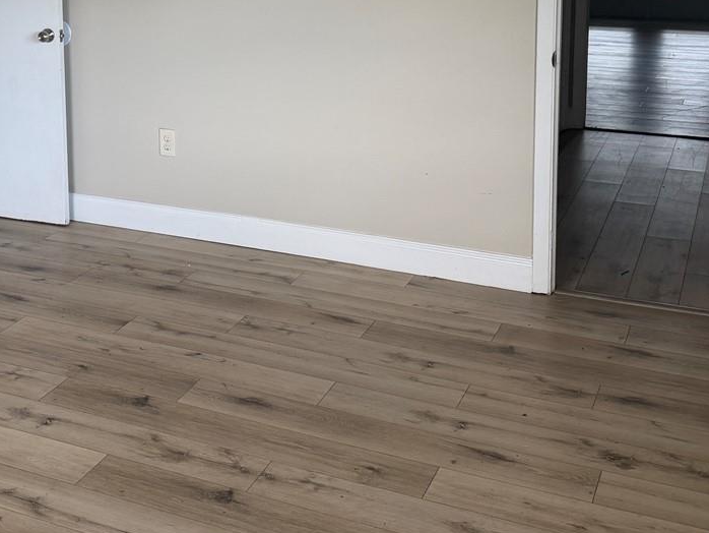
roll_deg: +1.5
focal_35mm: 55
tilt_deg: -8.0
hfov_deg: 33.7
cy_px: 32
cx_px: 127
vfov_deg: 25.6
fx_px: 1127
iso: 100
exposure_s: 1/194
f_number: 1.78
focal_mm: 6.76
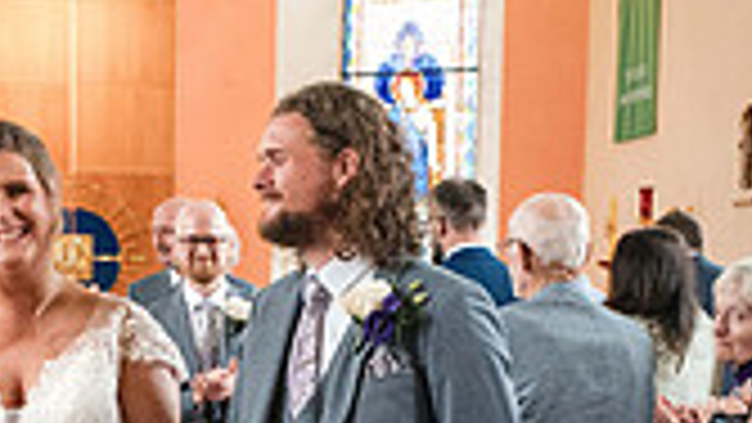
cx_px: 198
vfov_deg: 11.6
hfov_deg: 20.8
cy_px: 538
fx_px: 2034
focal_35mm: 102
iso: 12800
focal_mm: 28
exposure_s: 1/800
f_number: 2.8
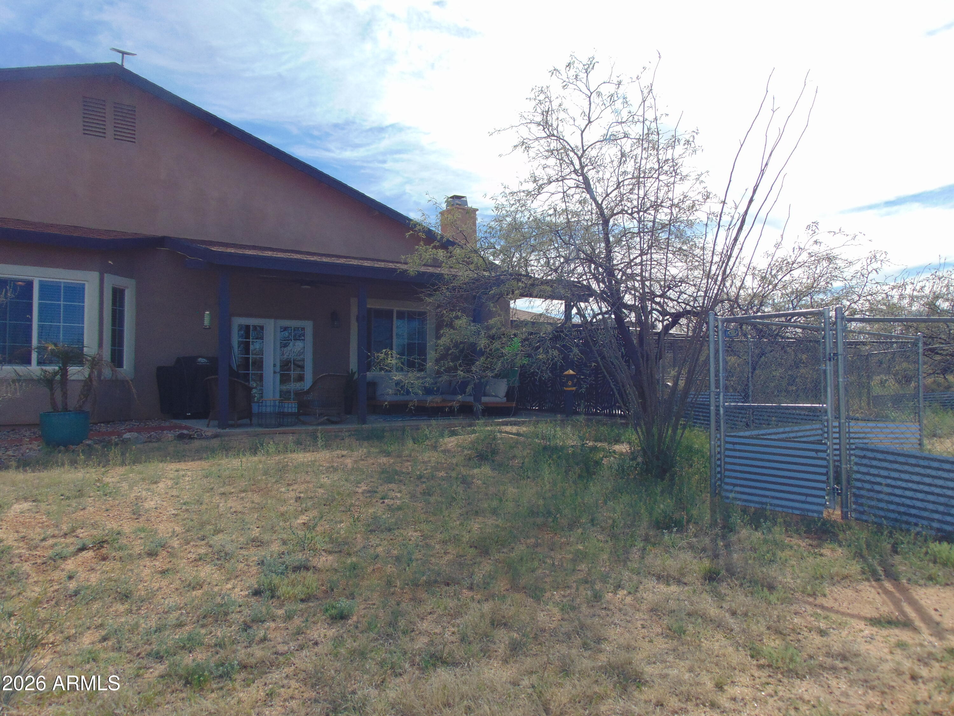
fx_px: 689
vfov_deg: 54.9
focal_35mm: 25
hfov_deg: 69.4
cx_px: 477
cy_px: 358
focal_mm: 4.5
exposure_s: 1/250
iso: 80
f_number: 7.7
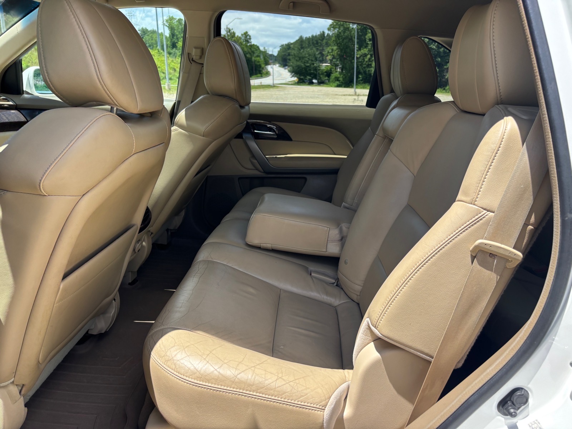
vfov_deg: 53.1
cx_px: 286
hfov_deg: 67.3
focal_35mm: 26
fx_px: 430
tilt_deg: -17.1
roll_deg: -0.5
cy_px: 214
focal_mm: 5.96
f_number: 1.6
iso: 50
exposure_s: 1/811
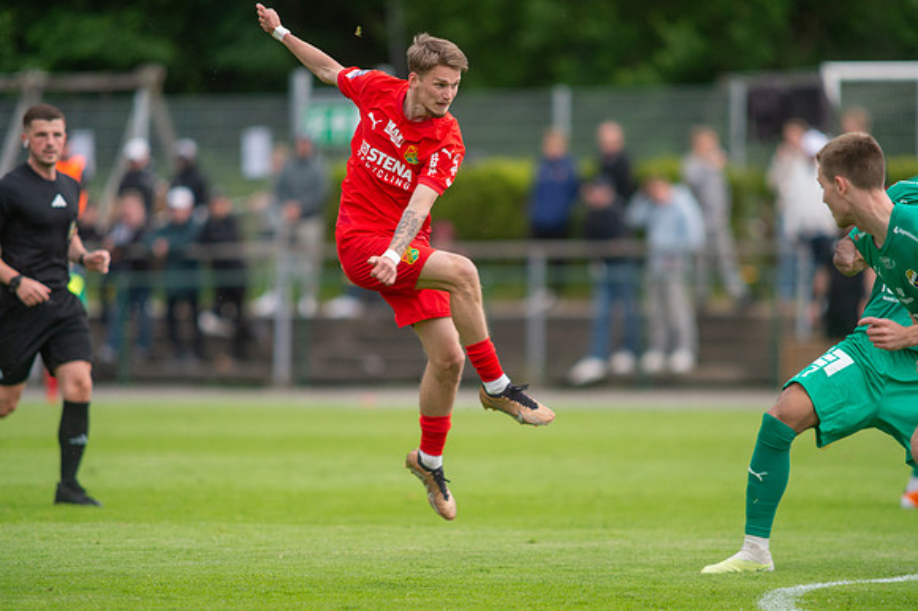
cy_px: 306
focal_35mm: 420
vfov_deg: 3.3
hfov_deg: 4.9
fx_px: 10703
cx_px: 459
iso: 1250
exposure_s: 1/1250
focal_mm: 420
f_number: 4
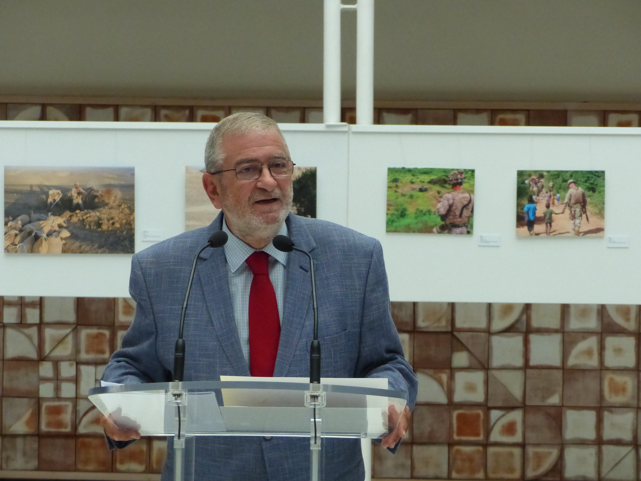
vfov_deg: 12.2
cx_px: 320
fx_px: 2241
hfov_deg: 16.3
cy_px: 240
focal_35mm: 121
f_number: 3.2
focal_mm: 21.8
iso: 800
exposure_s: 1/500
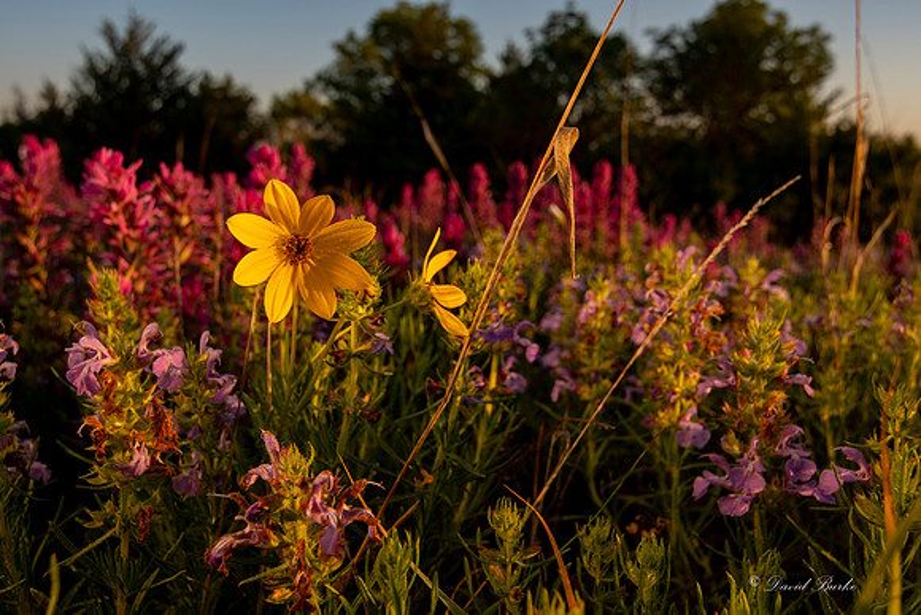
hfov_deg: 61.9
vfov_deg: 43.6
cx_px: 460
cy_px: 308
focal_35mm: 30
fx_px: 768
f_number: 8
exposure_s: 1/160
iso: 100
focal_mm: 20
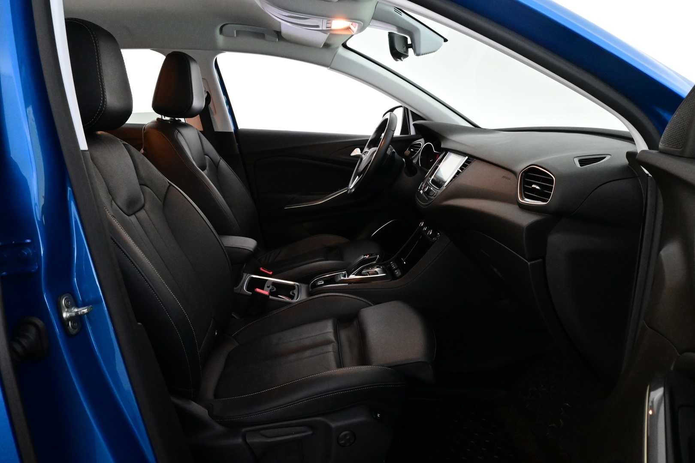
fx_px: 521
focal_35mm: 27
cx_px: 348
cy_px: 232
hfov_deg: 67.4
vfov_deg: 47.9
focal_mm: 18
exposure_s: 1/30
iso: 5600
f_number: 8
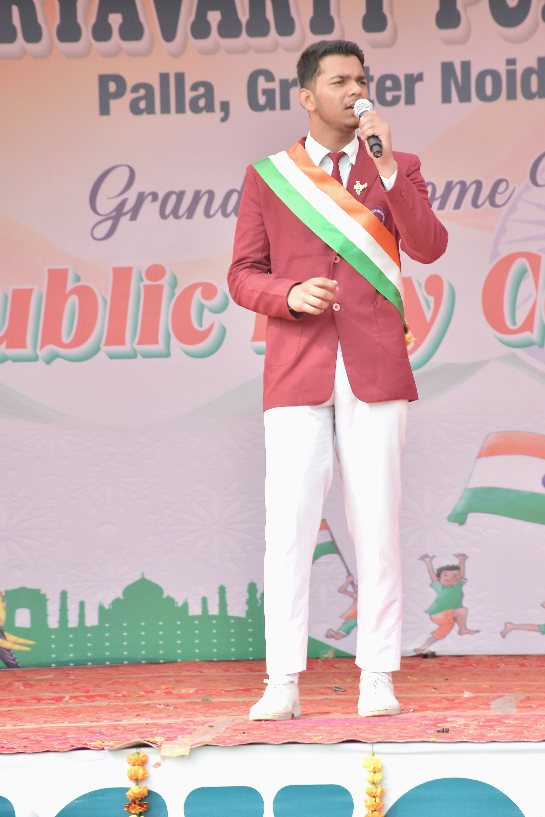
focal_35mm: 200
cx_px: 304
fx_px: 4541
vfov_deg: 10.3
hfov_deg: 6.9
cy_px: 358
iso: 160
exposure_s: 1/125
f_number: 7.1
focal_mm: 116
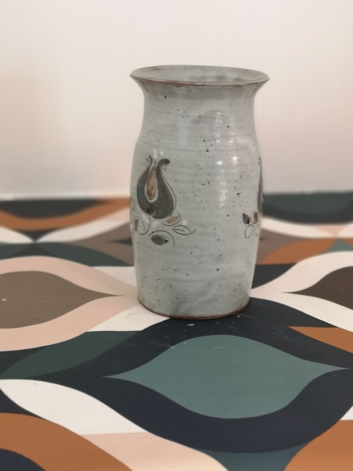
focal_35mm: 54
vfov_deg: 35.5
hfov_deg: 27.0
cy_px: 236
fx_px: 734
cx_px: 176
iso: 320
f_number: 4
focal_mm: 5.58
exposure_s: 1/33.3
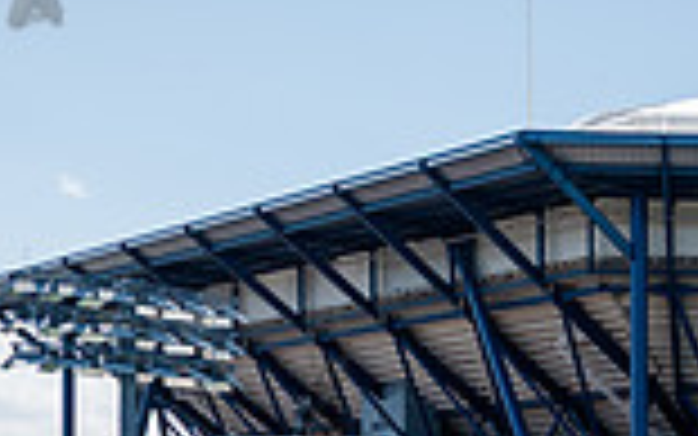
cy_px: 600
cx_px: 905
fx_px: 1770
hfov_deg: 20.4
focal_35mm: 93
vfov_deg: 13.5
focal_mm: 24
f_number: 4
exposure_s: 1/1600
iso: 200
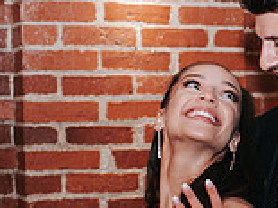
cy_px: 156
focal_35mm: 137
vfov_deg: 10.8
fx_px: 1099
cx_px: 260
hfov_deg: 14.2
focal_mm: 35
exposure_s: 1/125
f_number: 2.8
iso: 800
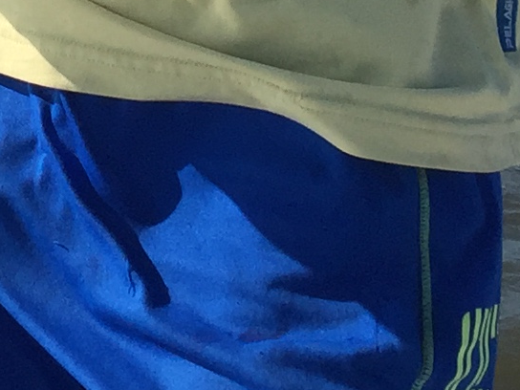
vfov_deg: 7.8
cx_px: -384
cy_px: -596
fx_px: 2614
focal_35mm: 174
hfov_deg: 10.7
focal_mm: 4.15
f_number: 2.2
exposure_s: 1/2639
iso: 32
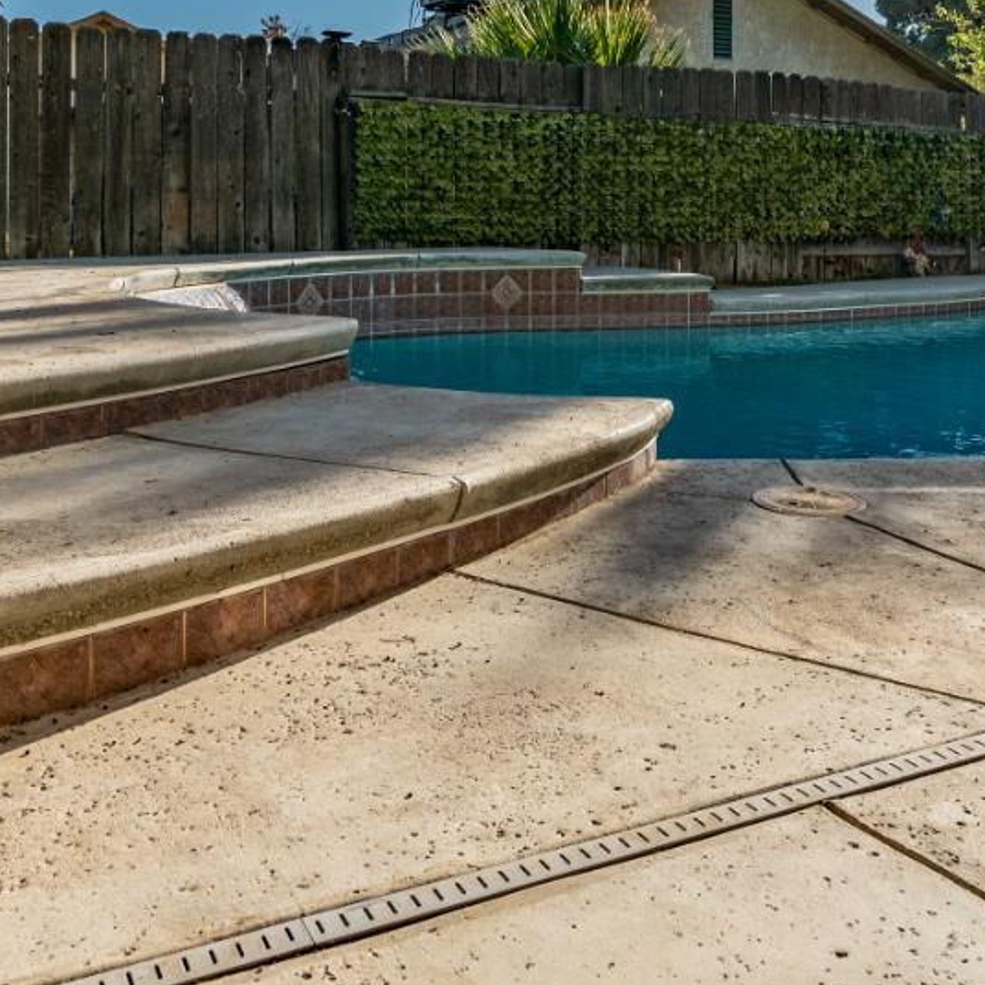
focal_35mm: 38
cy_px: 163
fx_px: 1223
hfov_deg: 43.5
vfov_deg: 41.5
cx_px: 624
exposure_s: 1/4000
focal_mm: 16
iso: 400
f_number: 8
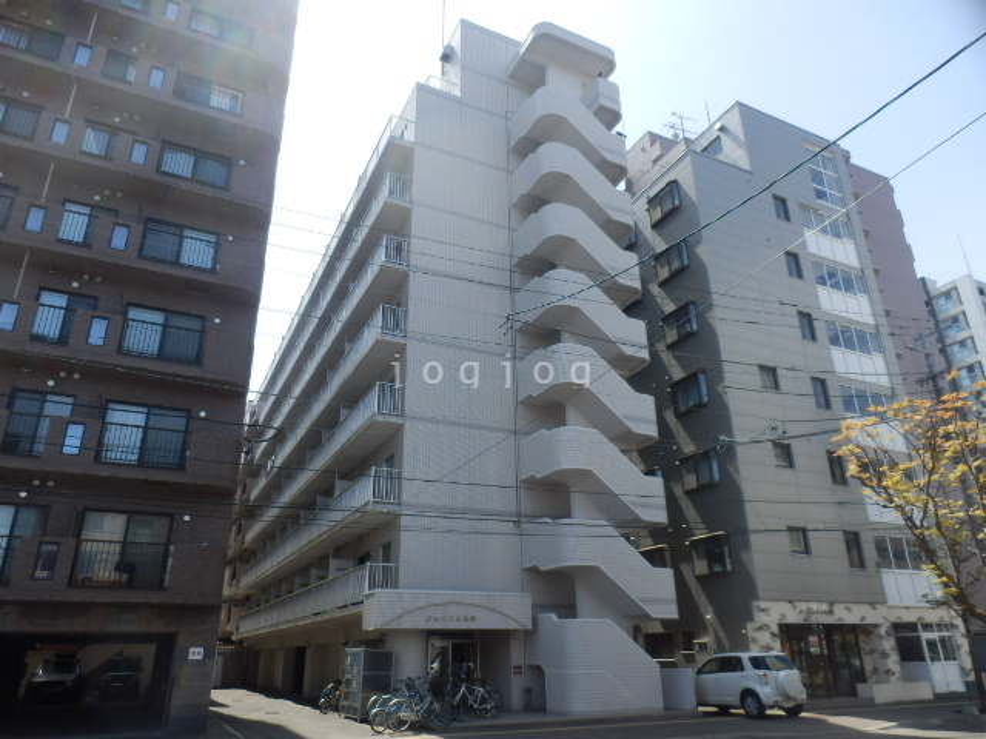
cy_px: 370
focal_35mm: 24
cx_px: 493
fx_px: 684
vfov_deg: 56.8
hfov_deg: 71.6
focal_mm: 4.2
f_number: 3
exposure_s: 1/640
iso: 80
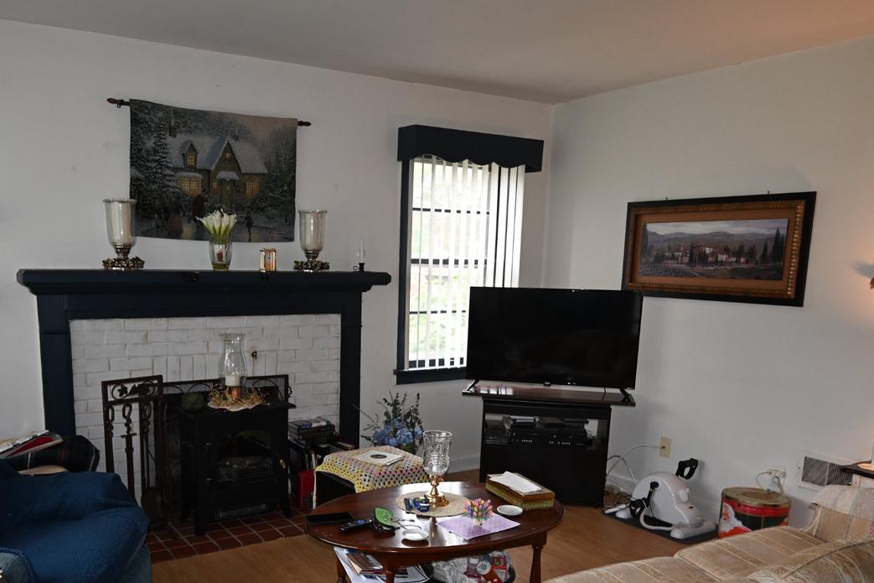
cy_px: 391
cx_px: 354
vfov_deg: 44.3
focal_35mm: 29
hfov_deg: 63.2
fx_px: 704
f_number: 4
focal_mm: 14
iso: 640
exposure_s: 1/60
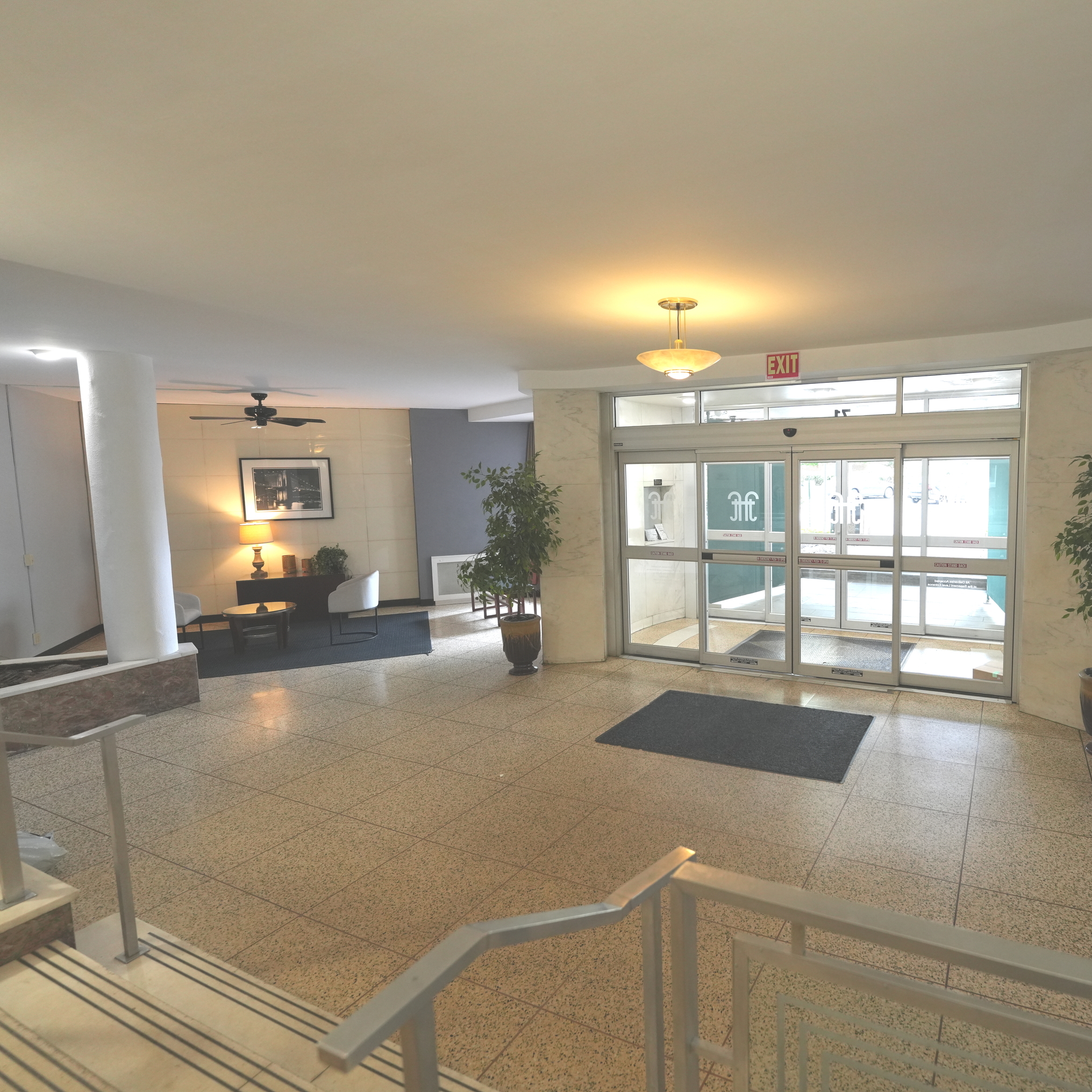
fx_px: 642
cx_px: 712
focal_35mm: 18
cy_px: 542
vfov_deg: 80.7
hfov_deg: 78.5
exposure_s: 1/160
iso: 1600
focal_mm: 14
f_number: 2.8
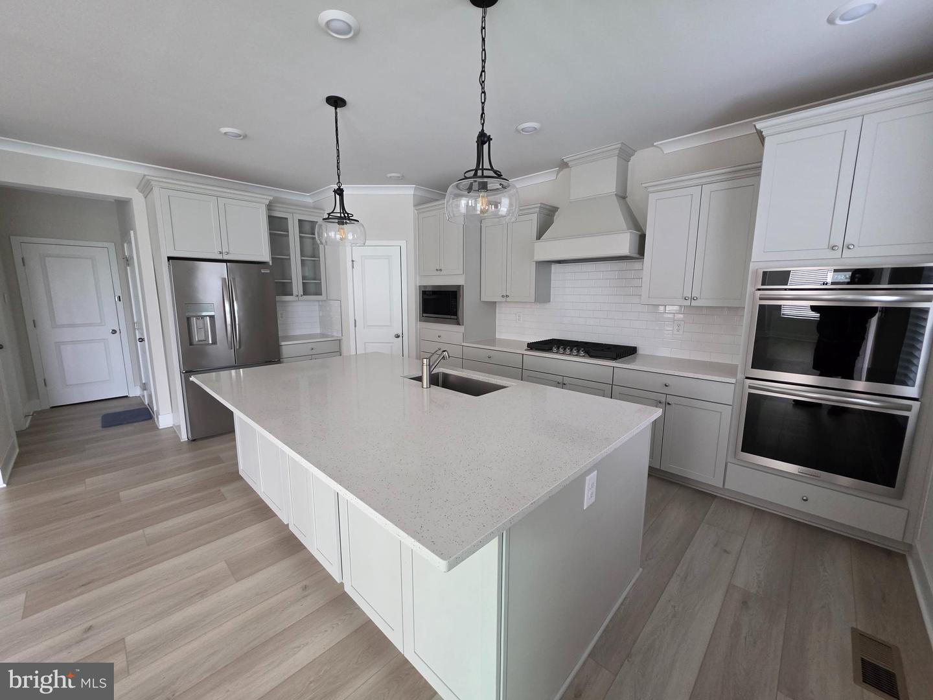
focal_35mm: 13
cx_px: 466
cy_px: 350
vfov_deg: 89.9
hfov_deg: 106.2
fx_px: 350
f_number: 1.9
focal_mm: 2.2
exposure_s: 1/60
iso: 320
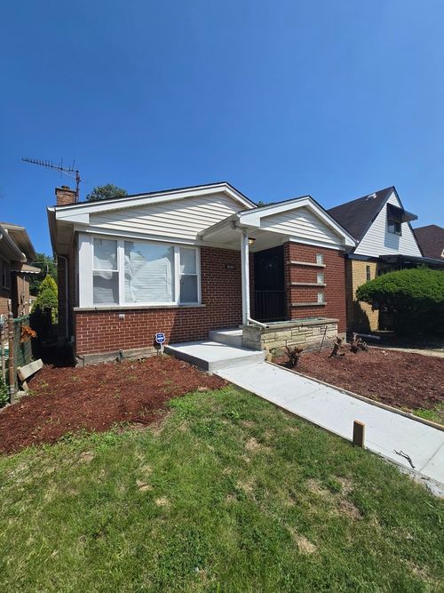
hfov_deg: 89.9
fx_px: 222
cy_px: 296
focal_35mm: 13
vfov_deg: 106.2
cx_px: 222
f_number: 2.2
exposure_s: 1/2985
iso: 50
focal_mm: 2.2
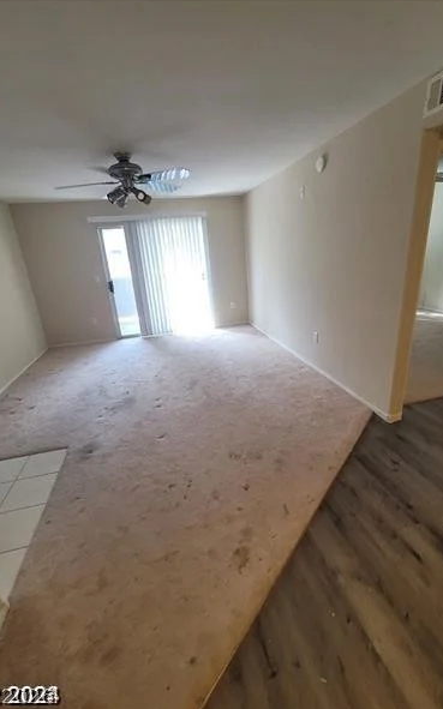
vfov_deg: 105.3
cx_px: 222
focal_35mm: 14
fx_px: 271
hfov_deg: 78.6
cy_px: 353
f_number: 2.2
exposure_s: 1/60
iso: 200
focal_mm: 2.2
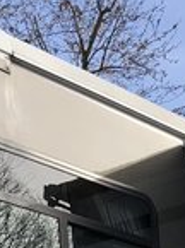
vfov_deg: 11.9
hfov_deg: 9.3
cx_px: 257
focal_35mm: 155
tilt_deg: +5.4
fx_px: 1109
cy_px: 433
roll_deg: +4.2
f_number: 1.8
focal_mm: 3.99
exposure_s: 1/1517
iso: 20
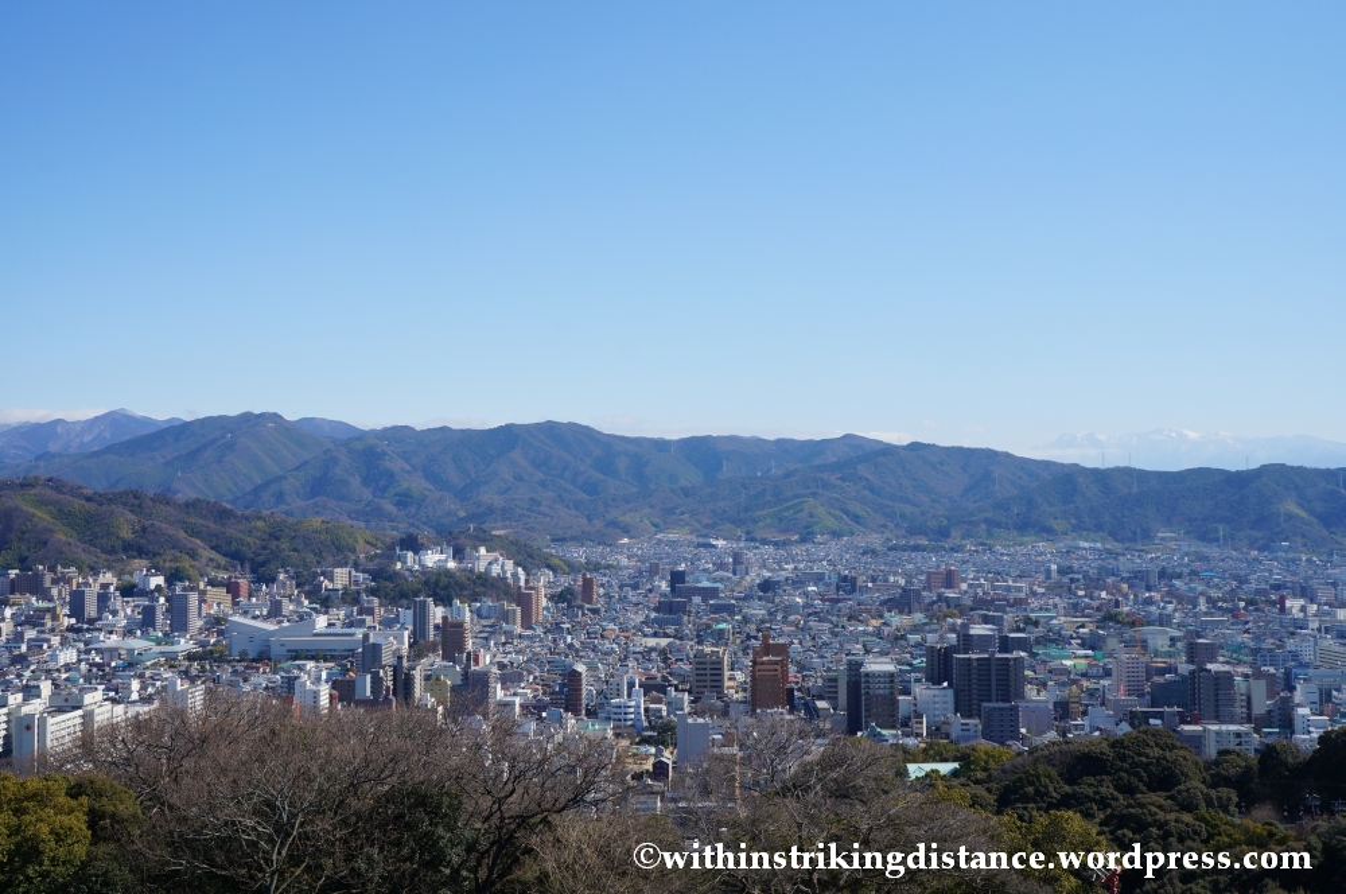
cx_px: 673
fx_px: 1456
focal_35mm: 39
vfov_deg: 34.1
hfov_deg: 49.6
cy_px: 447
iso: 200
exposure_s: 1/320
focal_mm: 26
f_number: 13
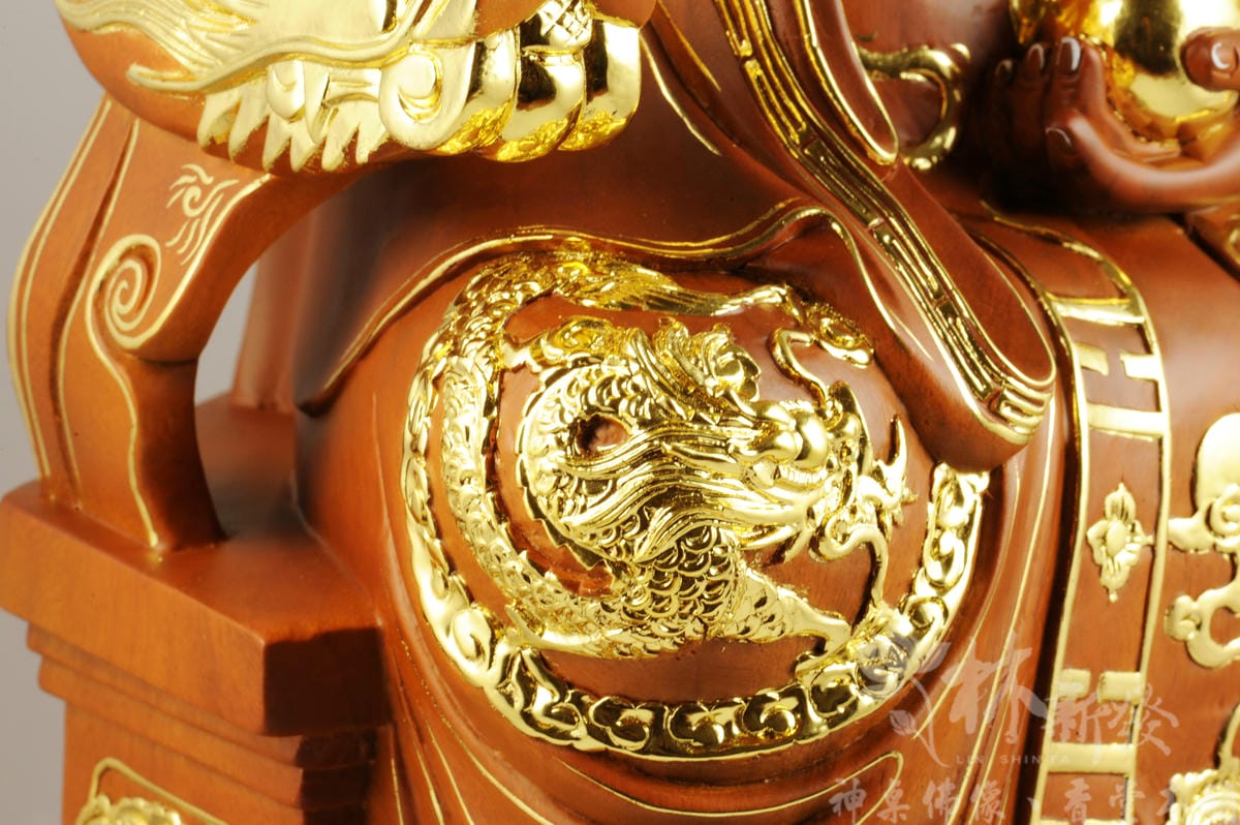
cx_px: 620
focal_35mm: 105
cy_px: 412
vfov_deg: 13.0
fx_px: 3614
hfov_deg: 19.5
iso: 800
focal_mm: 105
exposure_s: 1/2.5
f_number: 25
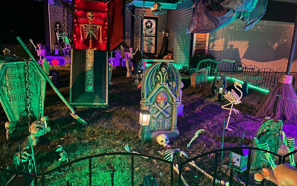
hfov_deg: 66.5
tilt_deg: -11.3
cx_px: 147
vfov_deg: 44.5
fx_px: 227
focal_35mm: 28
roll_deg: -1.9
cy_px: 96
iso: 640
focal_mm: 5.7
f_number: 1.5
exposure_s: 1/11
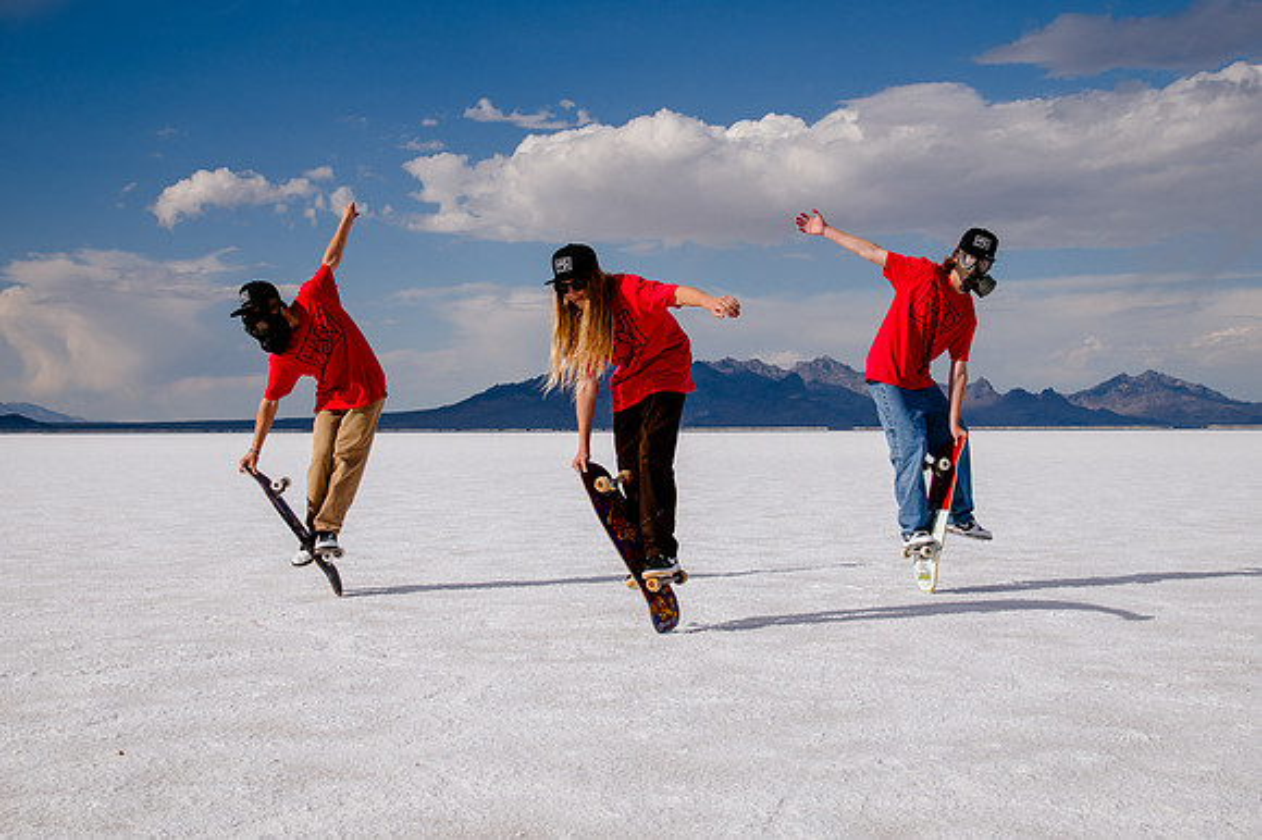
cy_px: 382
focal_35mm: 47
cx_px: 609
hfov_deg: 41.8
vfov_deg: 28.5
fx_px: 1653
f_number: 10
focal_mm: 38
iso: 250
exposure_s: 1/1250
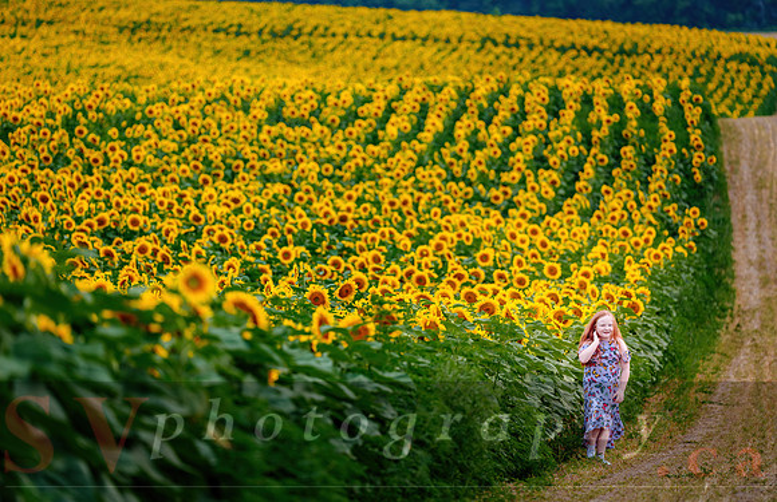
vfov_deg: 8.1
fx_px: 3539
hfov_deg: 12.5
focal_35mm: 165
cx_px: 388
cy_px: 251
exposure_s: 1/200
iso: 100
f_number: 2.8
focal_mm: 164
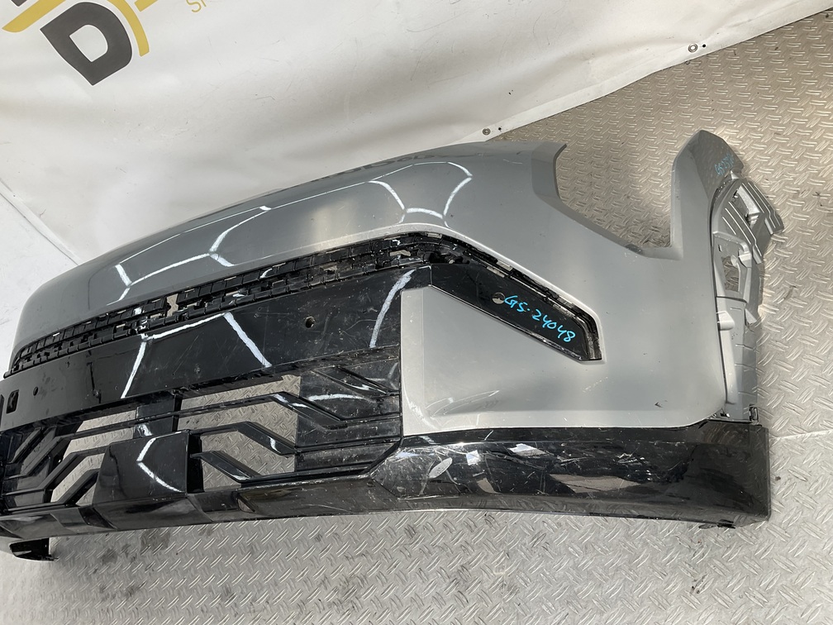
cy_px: 312
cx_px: 416
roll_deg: +36.8
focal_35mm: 29
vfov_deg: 48.2
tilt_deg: -37.0
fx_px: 698
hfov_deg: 61.7
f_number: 1.8
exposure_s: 1/153
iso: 16
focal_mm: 3
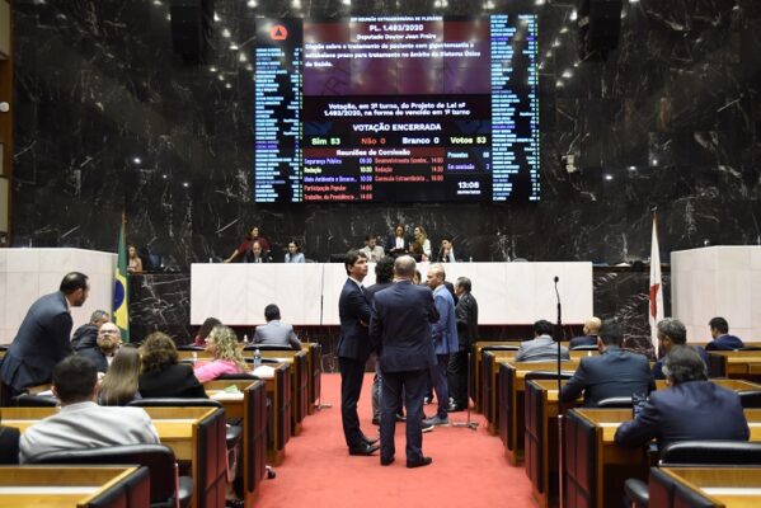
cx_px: 380
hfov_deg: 50.7
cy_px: 254
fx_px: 804
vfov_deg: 35.1
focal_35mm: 38
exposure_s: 1/320
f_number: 2.8
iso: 1600
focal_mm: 38
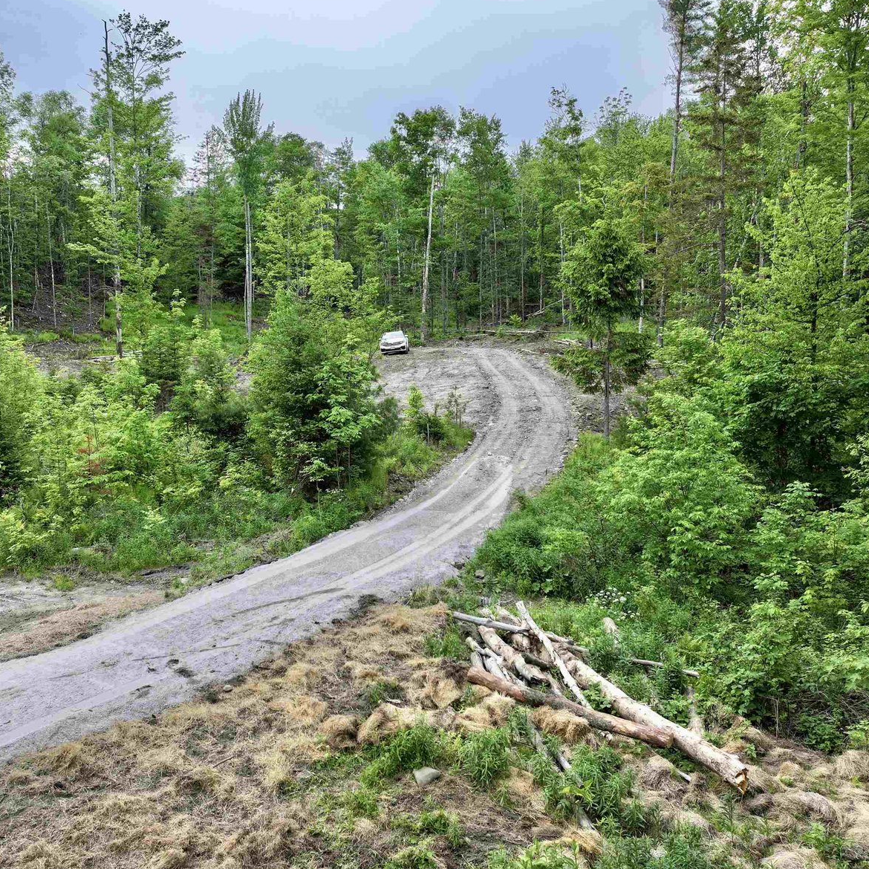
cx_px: 391
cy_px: 434
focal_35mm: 29
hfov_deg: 55.5
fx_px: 824
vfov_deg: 55.6
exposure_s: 1/1250
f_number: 2.8
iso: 230
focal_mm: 12.29
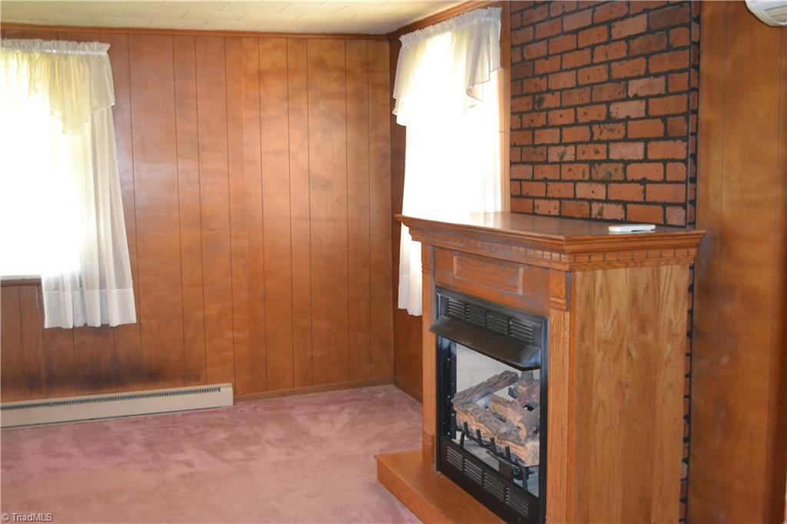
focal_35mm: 39
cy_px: 262
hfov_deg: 49.6
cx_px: 394
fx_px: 852
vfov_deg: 34.2
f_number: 4.2
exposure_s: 1/60
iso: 3200
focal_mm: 26
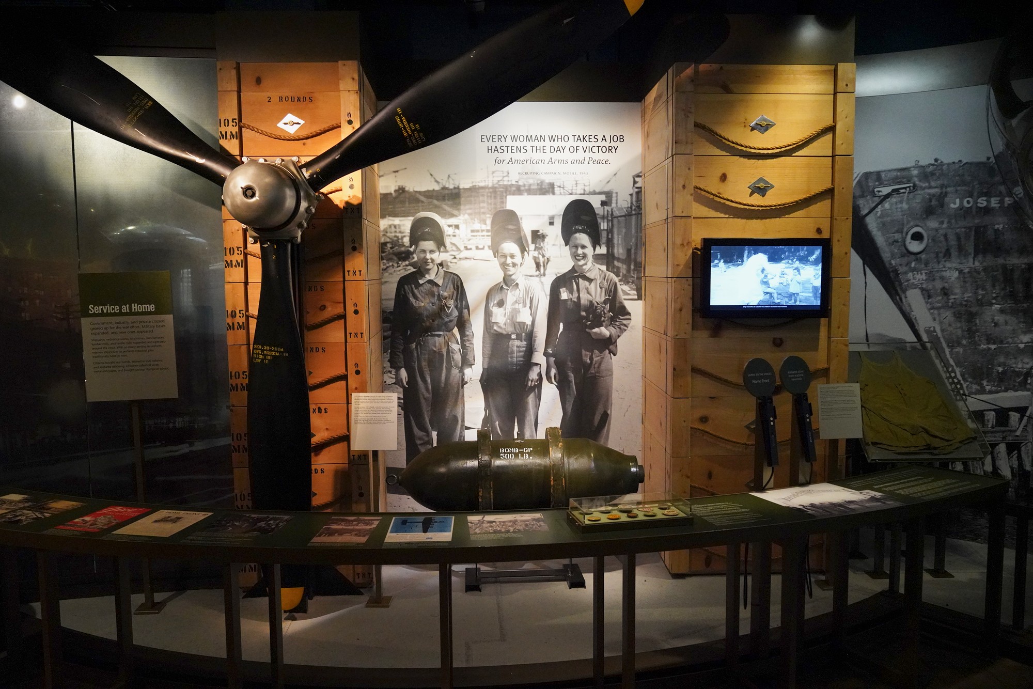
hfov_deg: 61.9
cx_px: 516
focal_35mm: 30
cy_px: 344
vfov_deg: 43.6
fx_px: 861
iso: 10000
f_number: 4.5
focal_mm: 30
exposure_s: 1/100
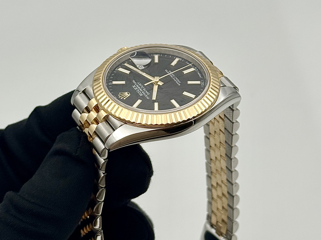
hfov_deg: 39.7
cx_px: 160
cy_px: 120
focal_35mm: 48
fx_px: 445
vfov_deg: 30.3
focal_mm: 6.76
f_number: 1.78
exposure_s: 1/467
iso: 64
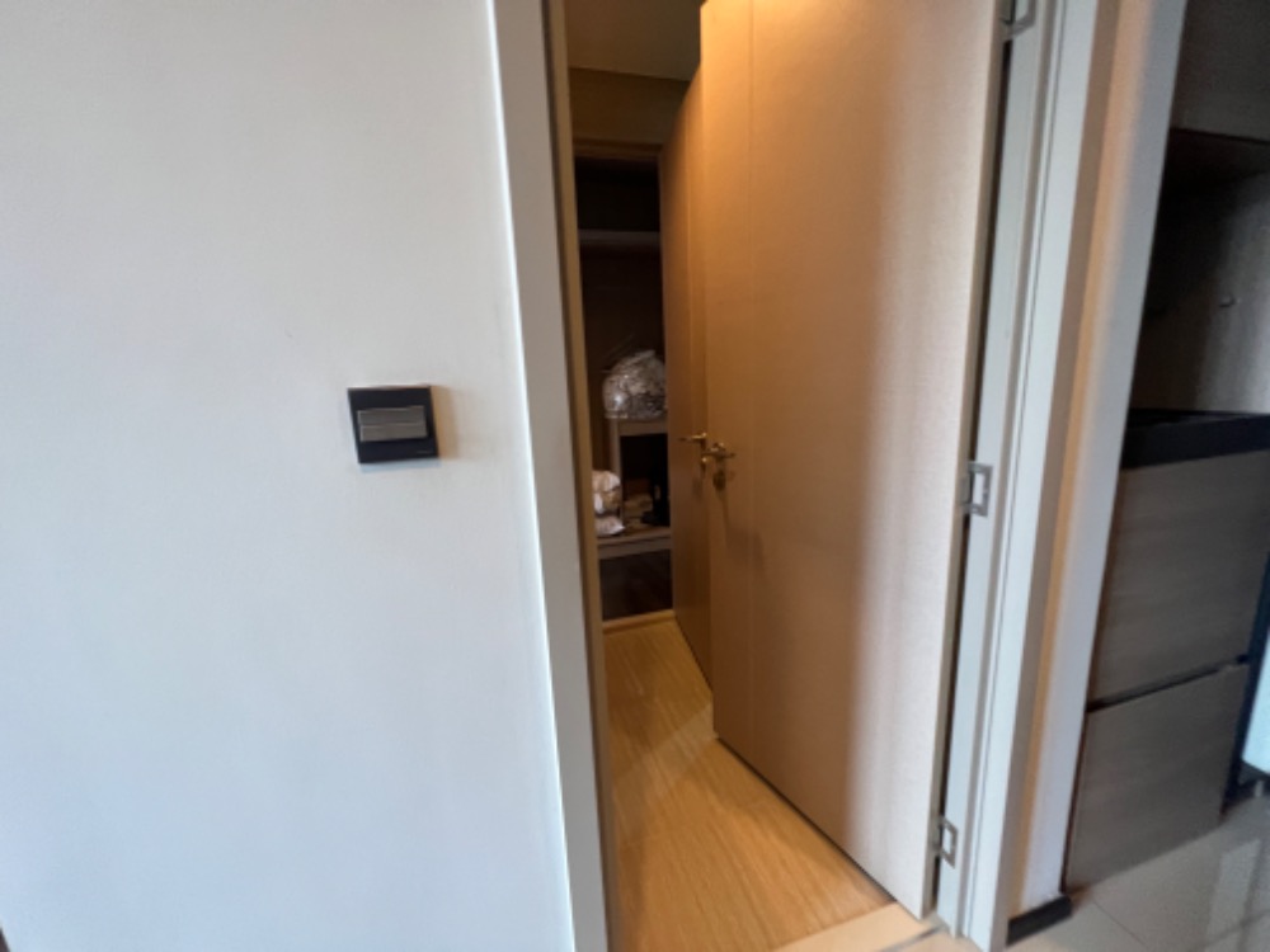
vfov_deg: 89.9
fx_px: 477
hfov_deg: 106.2
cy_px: 476
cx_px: 635
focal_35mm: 13
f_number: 1.8
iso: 250
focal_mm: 1.57
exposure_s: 1/50
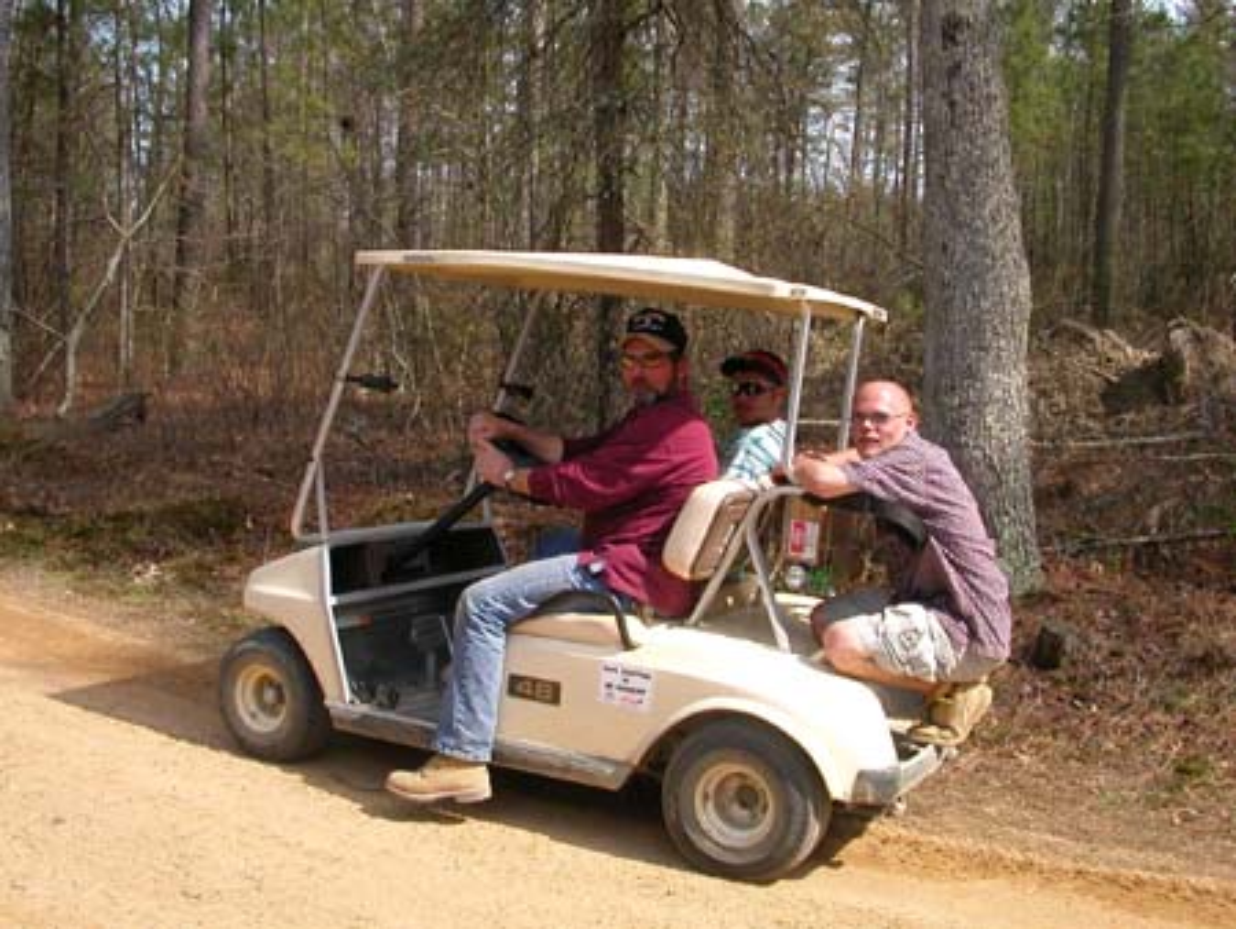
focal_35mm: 37
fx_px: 1322
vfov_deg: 38.7
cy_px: 464
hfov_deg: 50.1
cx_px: 618
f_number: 4.5
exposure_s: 1/309
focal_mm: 5.6
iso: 100
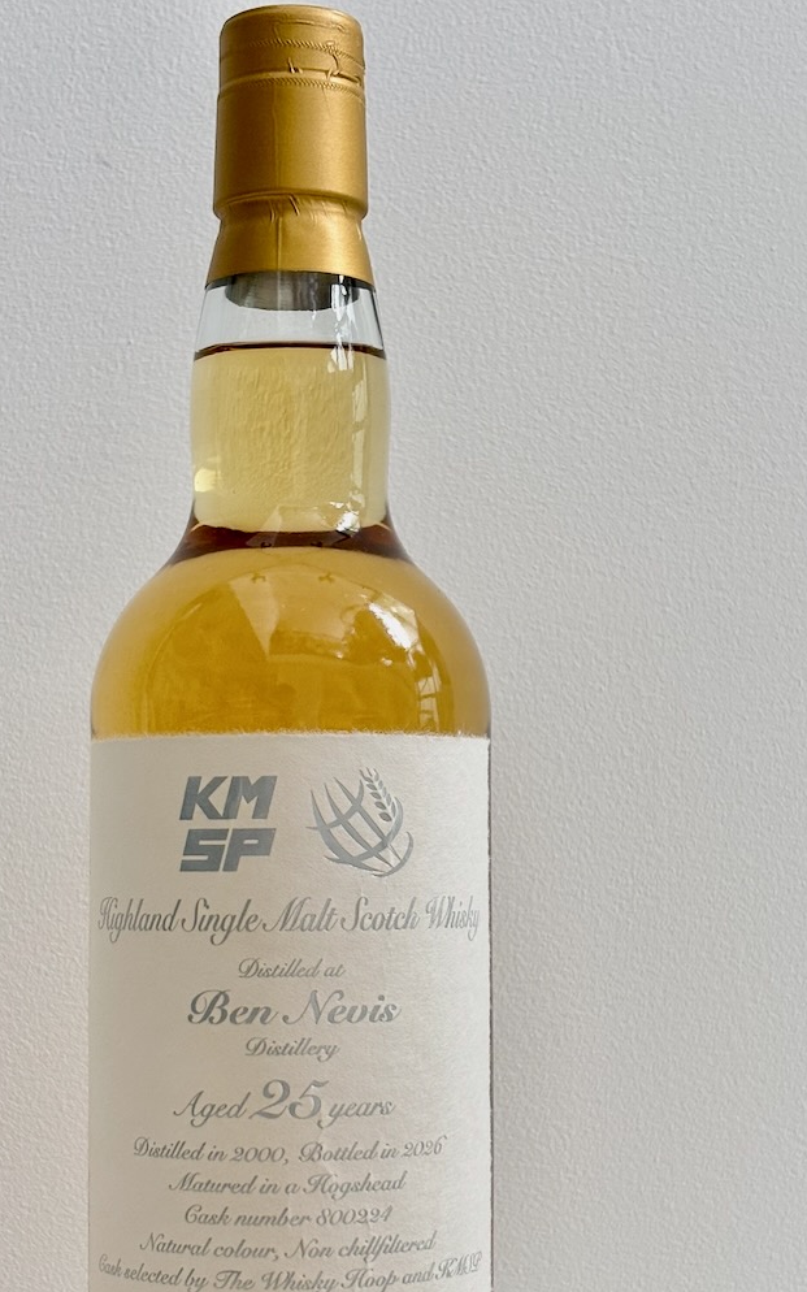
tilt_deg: -0.1
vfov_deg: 28.8
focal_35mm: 71
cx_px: 279
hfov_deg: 18.3
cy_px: 827
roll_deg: -1.1
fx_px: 2499
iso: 80
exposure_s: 1/60
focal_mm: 5.96
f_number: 1.6
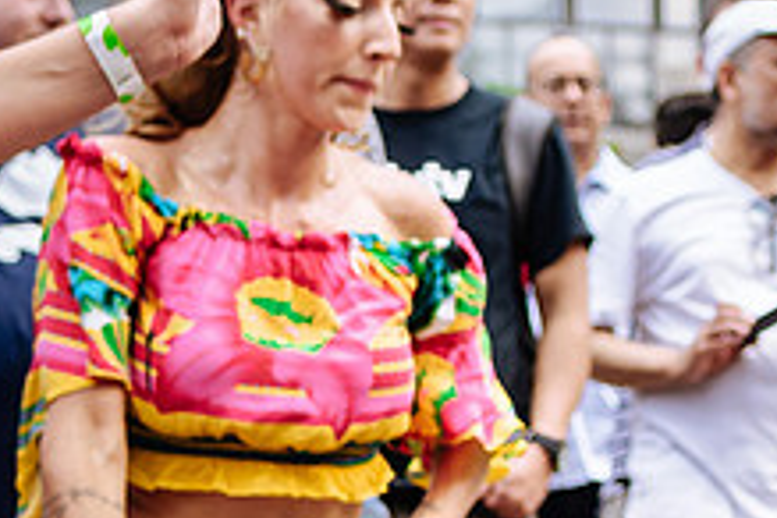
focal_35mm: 130
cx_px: 854
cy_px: 408
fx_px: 2806
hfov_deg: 15.4
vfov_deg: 10.5
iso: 100
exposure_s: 1/400
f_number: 2.8
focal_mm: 30
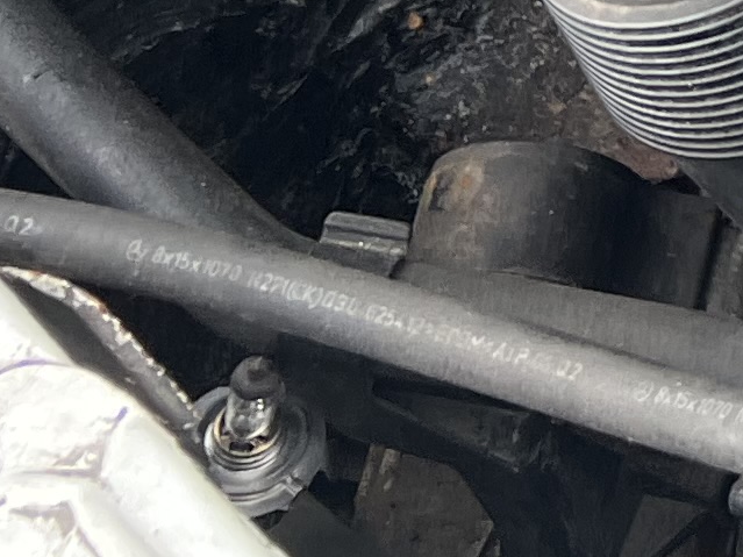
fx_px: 3519
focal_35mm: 164
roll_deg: +5.1
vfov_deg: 8.0
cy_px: -1006
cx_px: 2056
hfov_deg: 9.8
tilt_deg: -41.9
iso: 40
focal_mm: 5.7
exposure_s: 1/167
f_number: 1.5
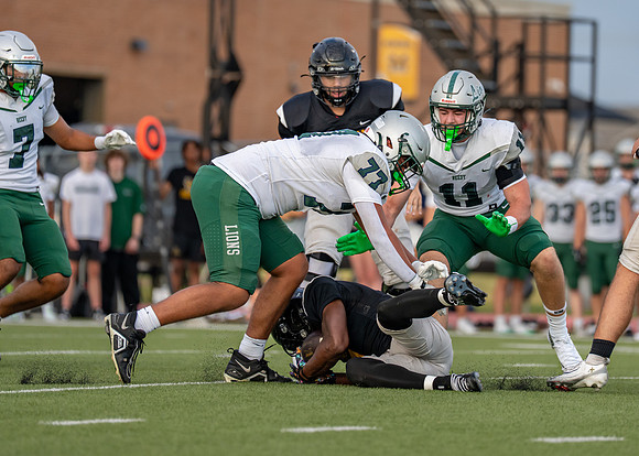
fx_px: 6120
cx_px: 392
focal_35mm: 337
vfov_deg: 4.3
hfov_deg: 6.0
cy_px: 158
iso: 500
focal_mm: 200
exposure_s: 1/2000
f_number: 2.8
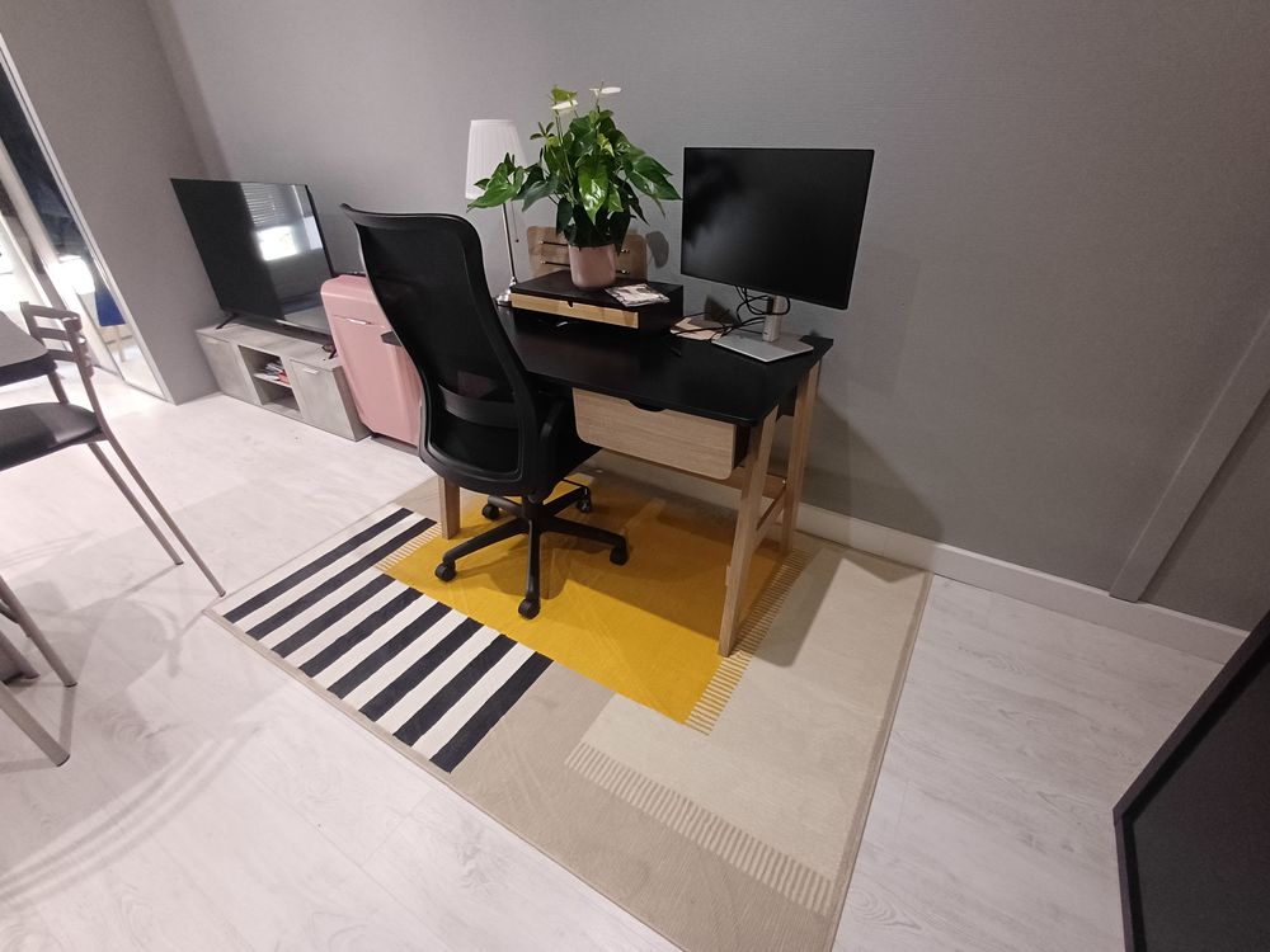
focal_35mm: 16
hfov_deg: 94.5
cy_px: 476
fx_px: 587
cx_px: 635
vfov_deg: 78.1
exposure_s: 1/25
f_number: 2.2
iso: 200
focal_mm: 1.64
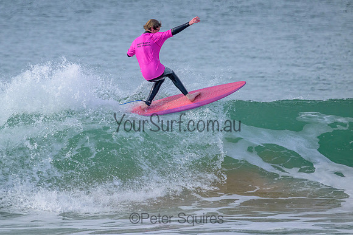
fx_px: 9505
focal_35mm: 969
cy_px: 103
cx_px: 139
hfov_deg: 2.1
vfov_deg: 1.4
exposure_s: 1/2000
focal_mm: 800
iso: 1400
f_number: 11
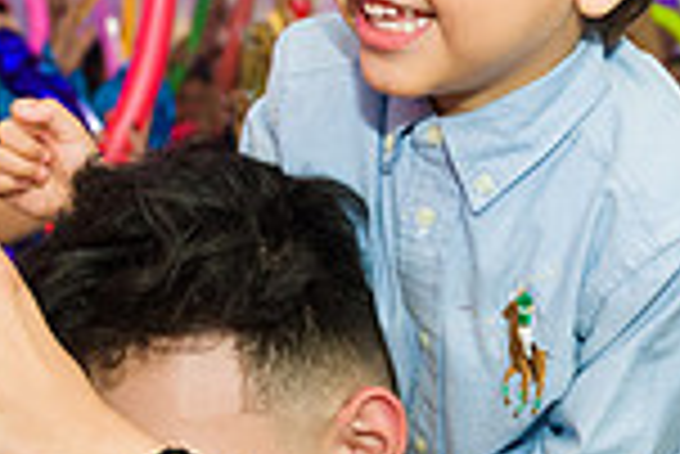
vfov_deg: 14.9
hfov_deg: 22.1
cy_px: 169
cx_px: 410
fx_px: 1739
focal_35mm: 92
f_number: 3.2
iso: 800
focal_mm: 24
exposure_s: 1/125
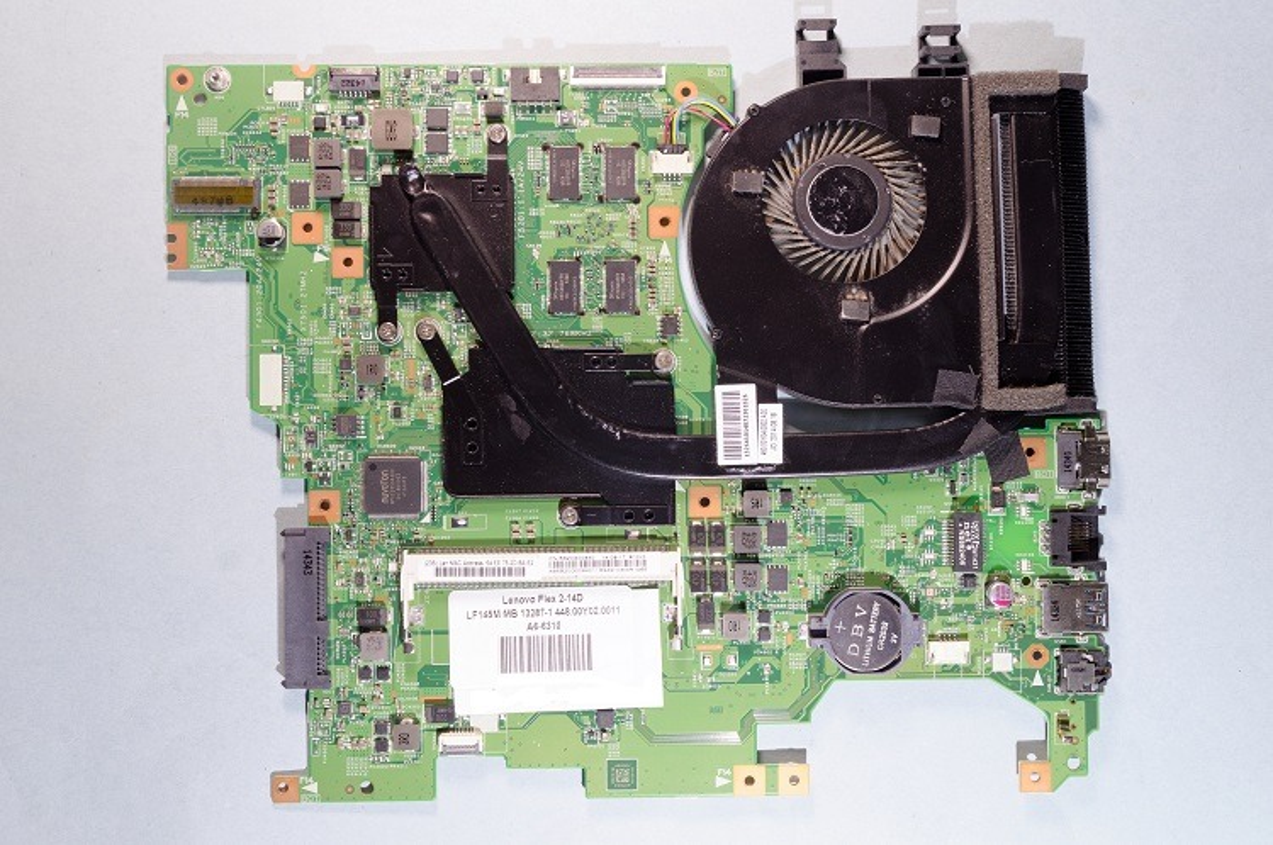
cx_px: 636
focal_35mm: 36
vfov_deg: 36.8
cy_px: 422
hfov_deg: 53.2
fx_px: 1271
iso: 100
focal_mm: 24
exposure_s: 1/3
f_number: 8
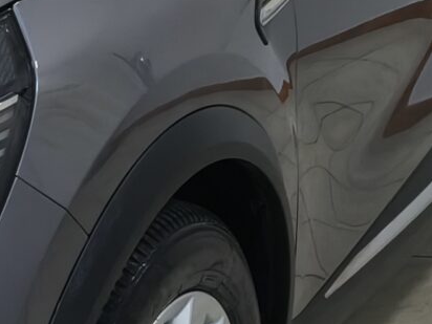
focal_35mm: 143
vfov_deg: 10.4
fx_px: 1785
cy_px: 144
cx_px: -271
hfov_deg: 12.9
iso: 500
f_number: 1.7
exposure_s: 1/50
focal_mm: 5.35
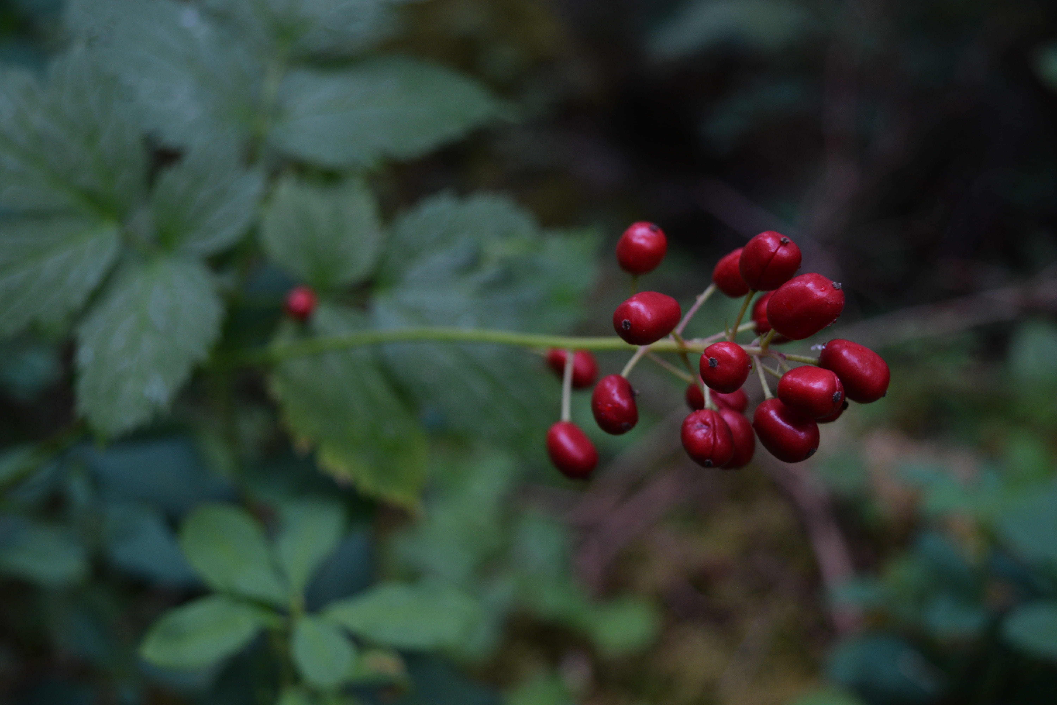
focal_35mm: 52
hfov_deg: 37.9
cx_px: 528
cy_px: 352
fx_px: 1541
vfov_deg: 25.8
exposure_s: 1/100
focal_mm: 35
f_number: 5
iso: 400
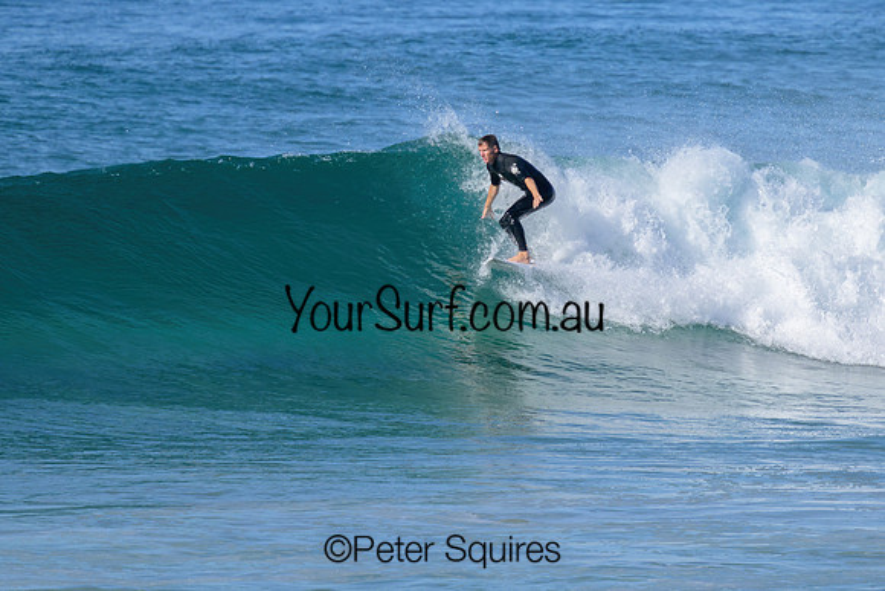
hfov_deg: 1.9
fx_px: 26709
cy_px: 271
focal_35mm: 1086
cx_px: 502
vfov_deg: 1.3
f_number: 11
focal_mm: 800
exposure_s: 1/1250
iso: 500
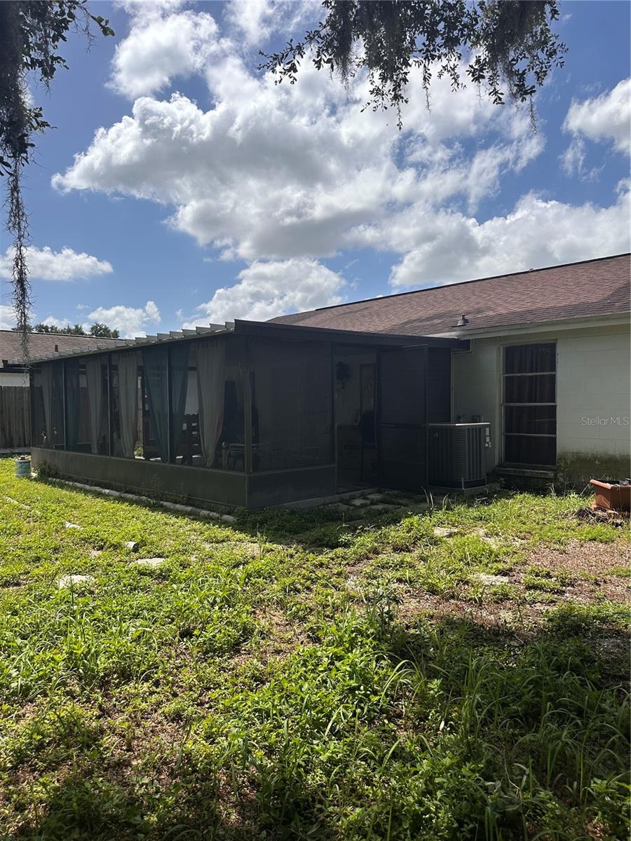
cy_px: 420
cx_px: 316
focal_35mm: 24
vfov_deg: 71.6
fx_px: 583
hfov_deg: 56.8
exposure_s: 1/7042
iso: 80
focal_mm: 6.86
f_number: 1.78
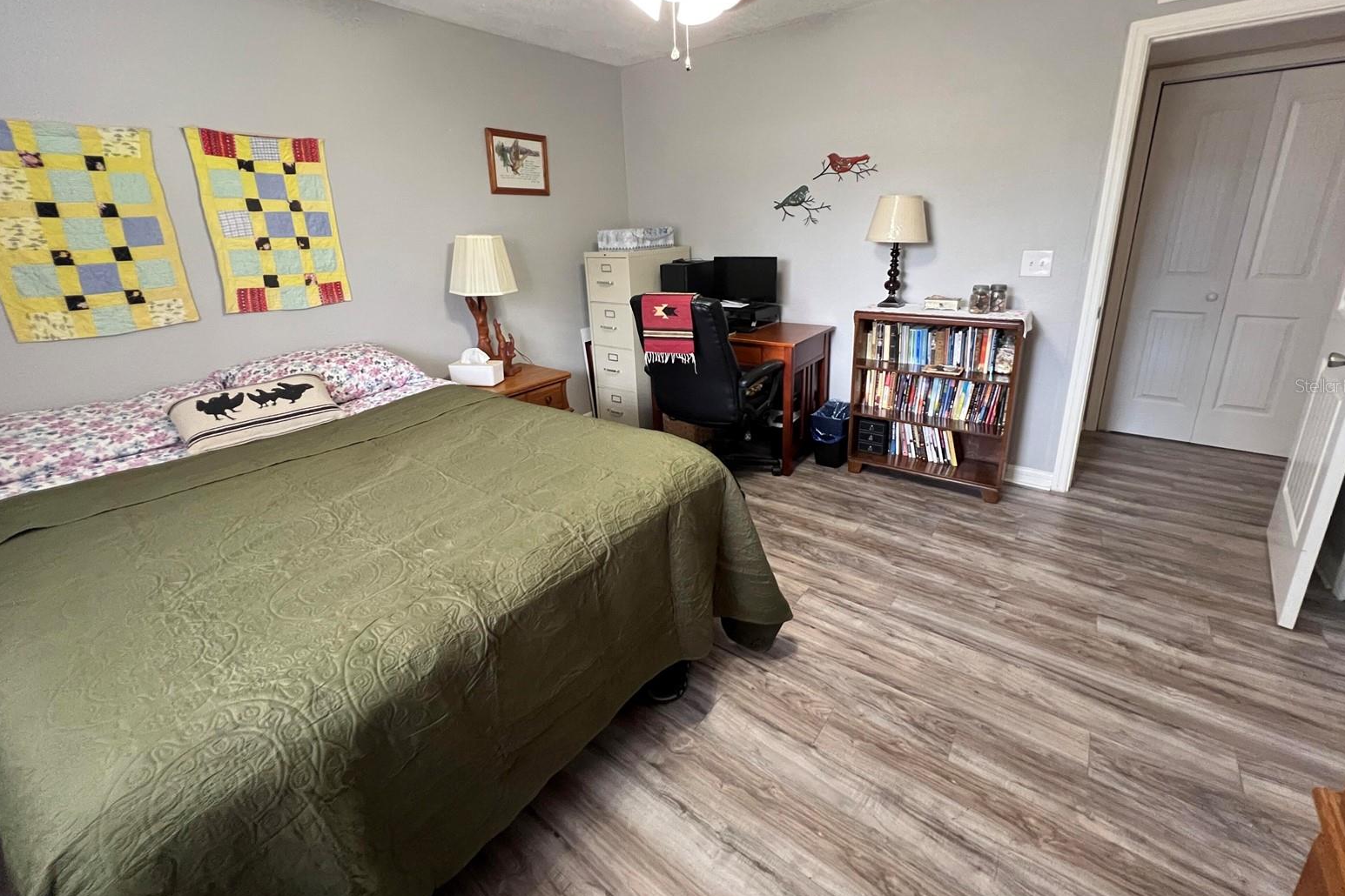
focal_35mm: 14
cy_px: 385
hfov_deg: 104.2
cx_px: 681
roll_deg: +2.9
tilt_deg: -16.3
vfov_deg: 80.7
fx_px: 523
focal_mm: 1.57
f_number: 1.8
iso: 640
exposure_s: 1/60
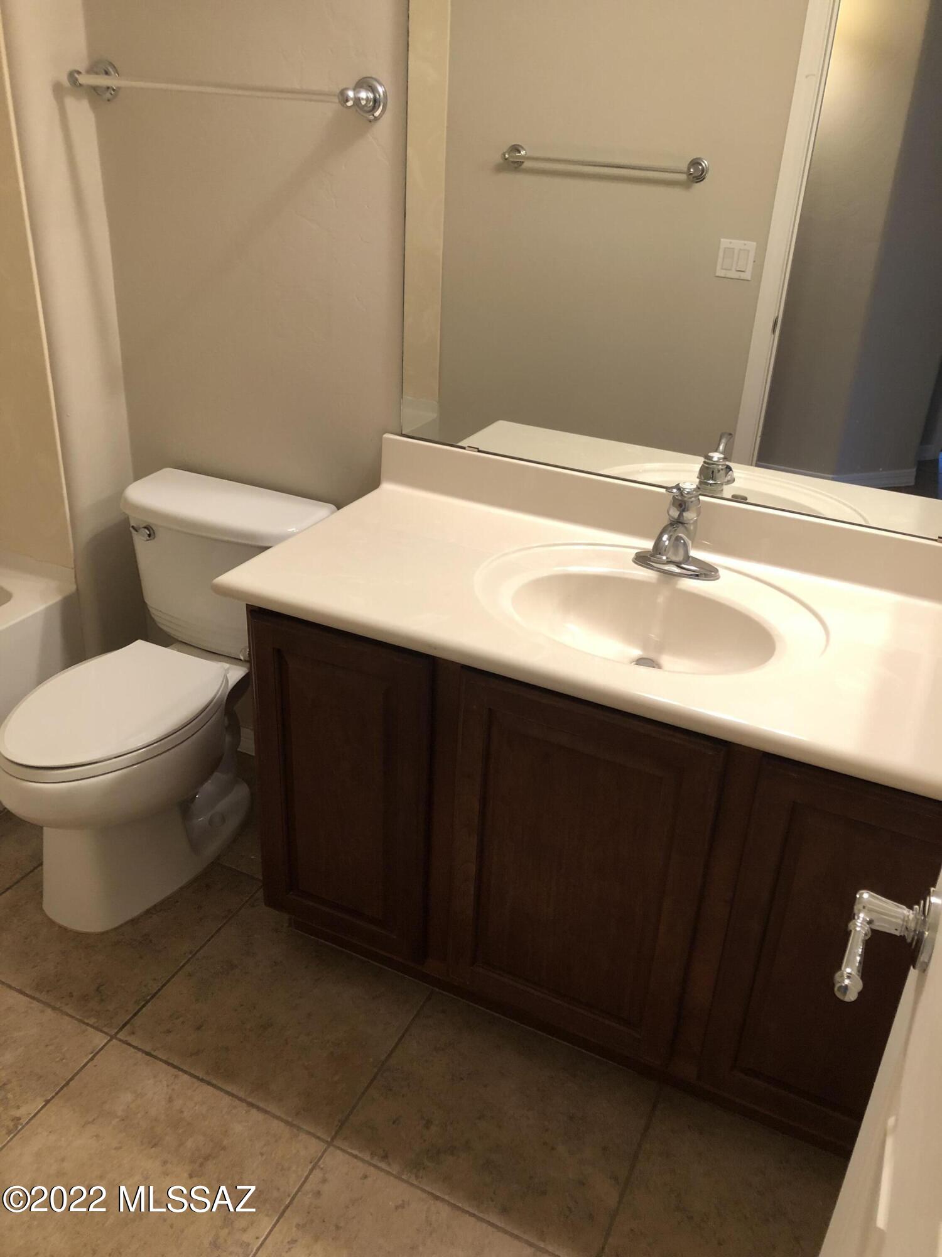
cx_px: 471
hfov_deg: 49.7
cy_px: 628
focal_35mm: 28
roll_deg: -2.7
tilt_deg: -26.0
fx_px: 1016
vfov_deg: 63.4
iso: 40
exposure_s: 1/20
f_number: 1.8
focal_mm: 3.99
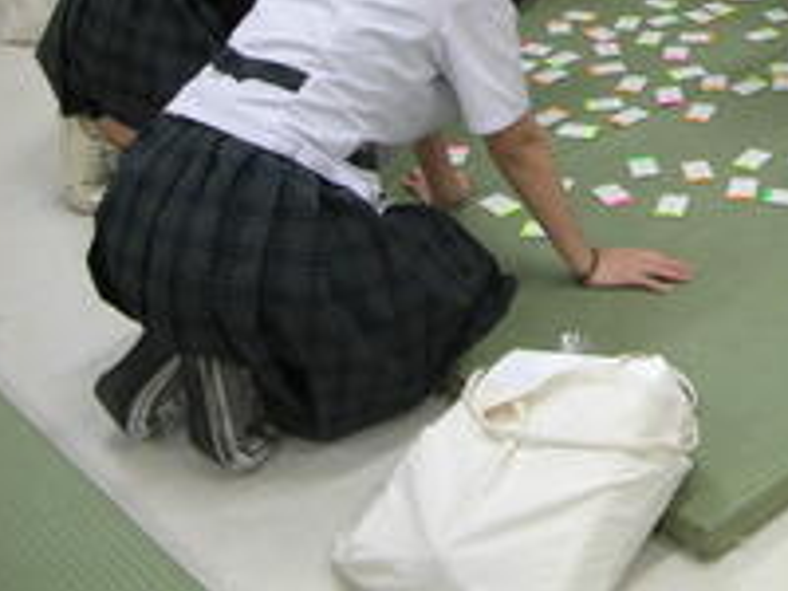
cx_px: 741
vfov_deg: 20.4
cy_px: 20
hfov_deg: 26.6
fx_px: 1593
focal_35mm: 70
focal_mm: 5.8
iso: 50
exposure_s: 1/12
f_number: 2.8
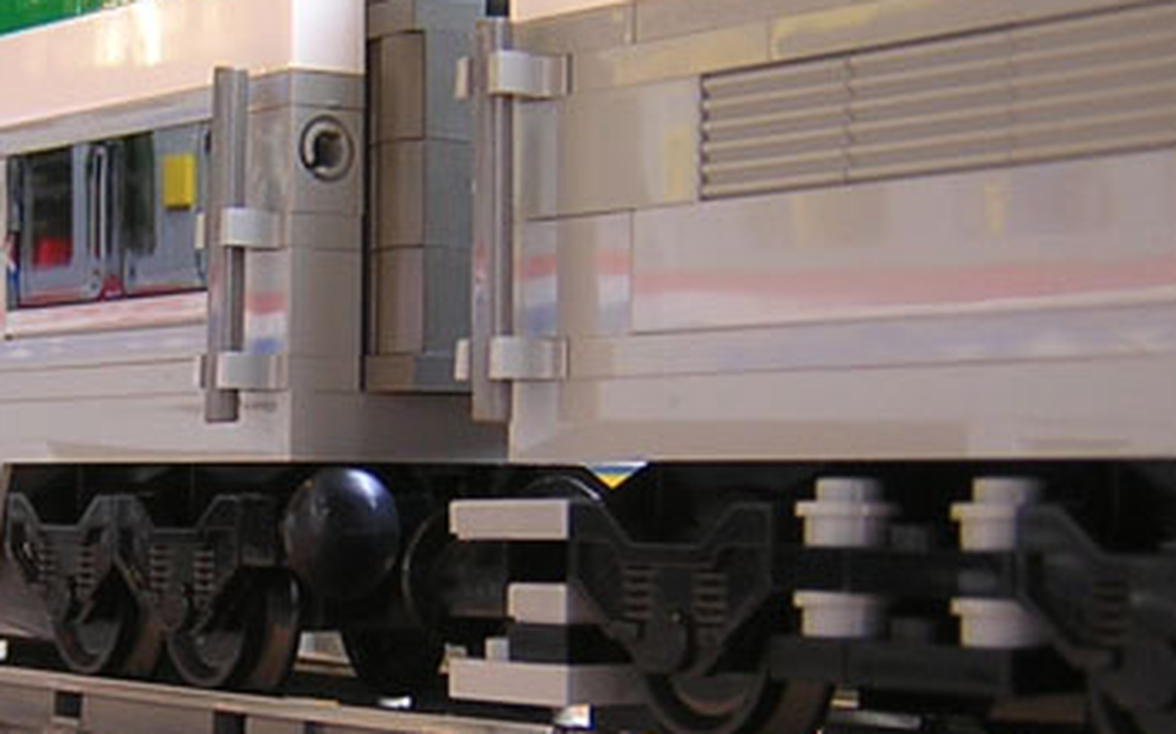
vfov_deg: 15.0
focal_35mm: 87
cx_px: 315
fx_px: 2787
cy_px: 422
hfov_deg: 23.6
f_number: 2.6
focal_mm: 4.7
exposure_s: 1/5.8
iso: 100
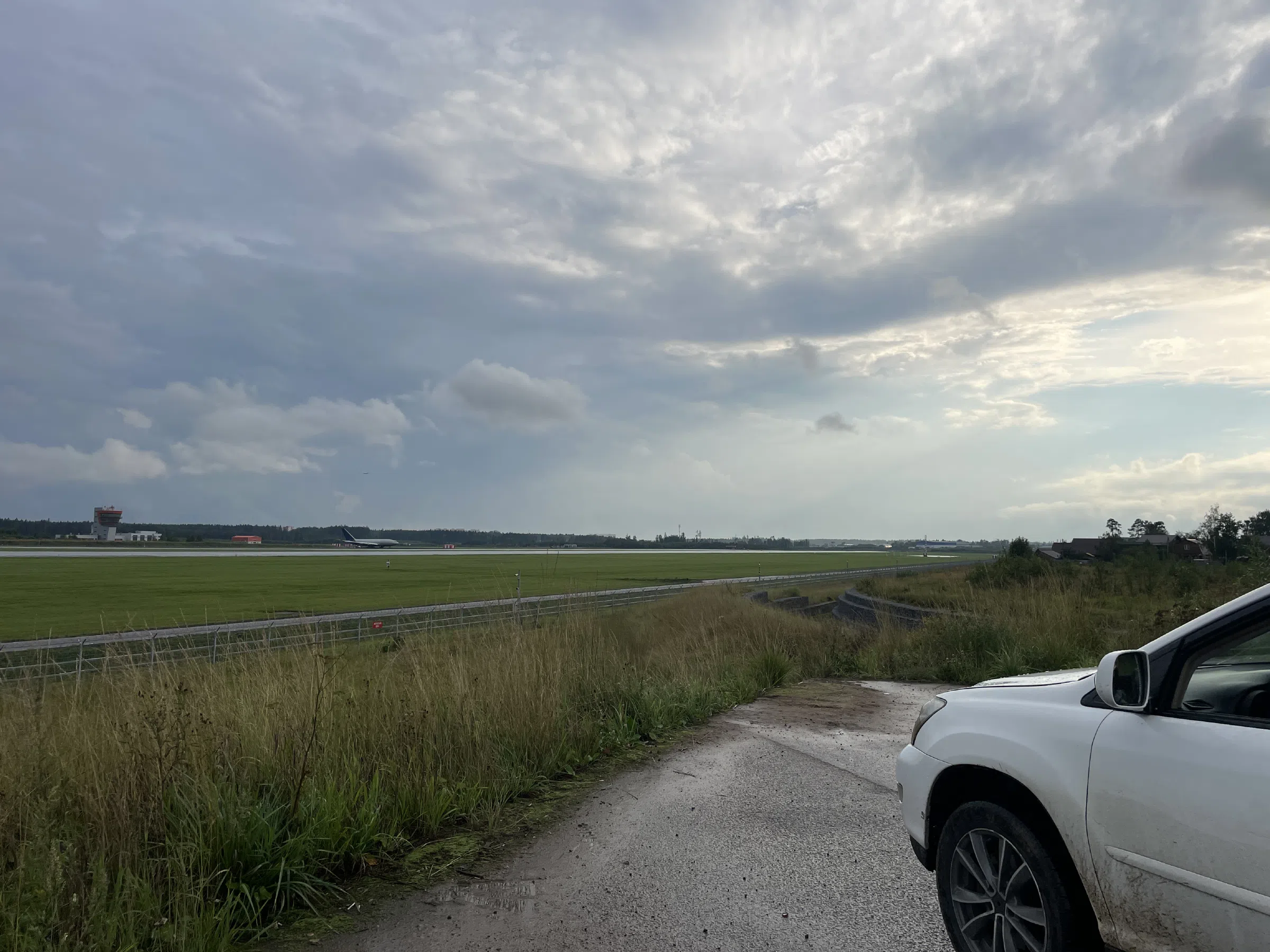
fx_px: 954
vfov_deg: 53.1
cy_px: 476
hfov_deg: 67.3
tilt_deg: +6.8
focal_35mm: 26
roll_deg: -1.0
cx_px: 635
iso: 32
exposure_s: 1/4464
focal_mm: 4.2
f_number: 1.6
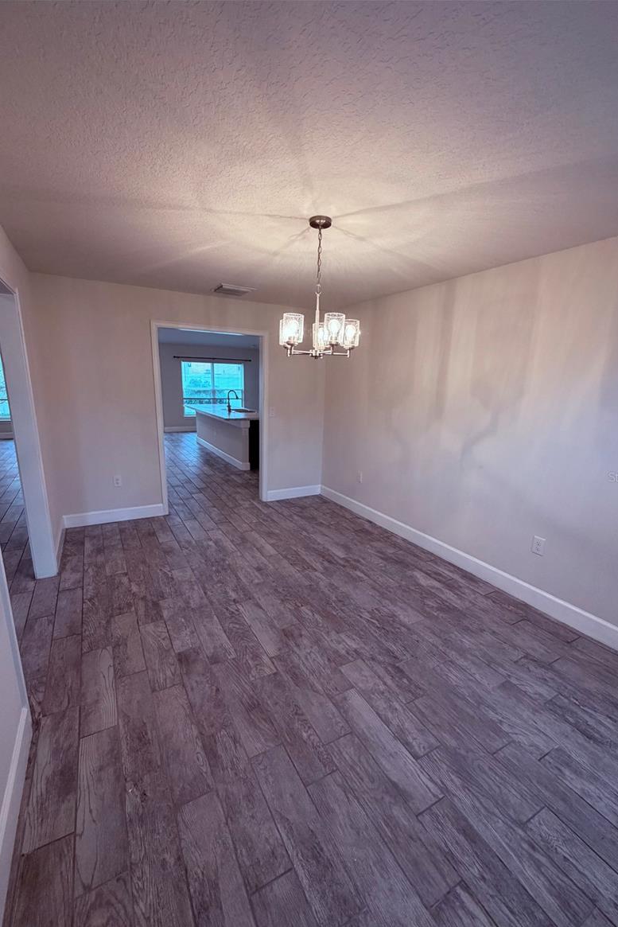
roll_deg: -1.1
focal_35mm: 15
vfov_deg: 100.4
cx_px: 307
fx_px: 386
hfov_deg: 77.3
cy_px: 477
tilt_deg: -14.1
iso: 200
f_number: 2.2
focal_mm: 2.22
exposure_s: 1/120
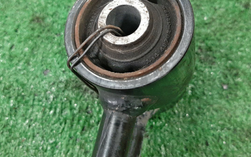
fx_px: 253
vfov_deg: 34.0
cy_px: 50
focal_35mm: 37
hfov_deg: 52.7
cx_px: 131
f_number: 1.7
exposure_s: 1/25
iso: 221
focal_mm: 3.93
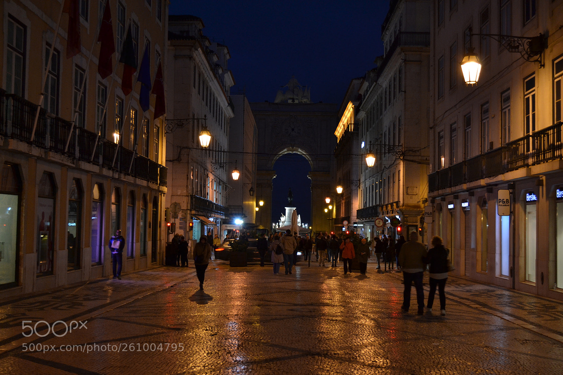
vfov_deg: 28.1
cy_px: 188
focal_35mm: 48
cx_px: 282
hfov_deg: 41.1
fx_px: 750
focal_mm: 32
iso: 500
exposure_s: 1/15
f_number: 4.8
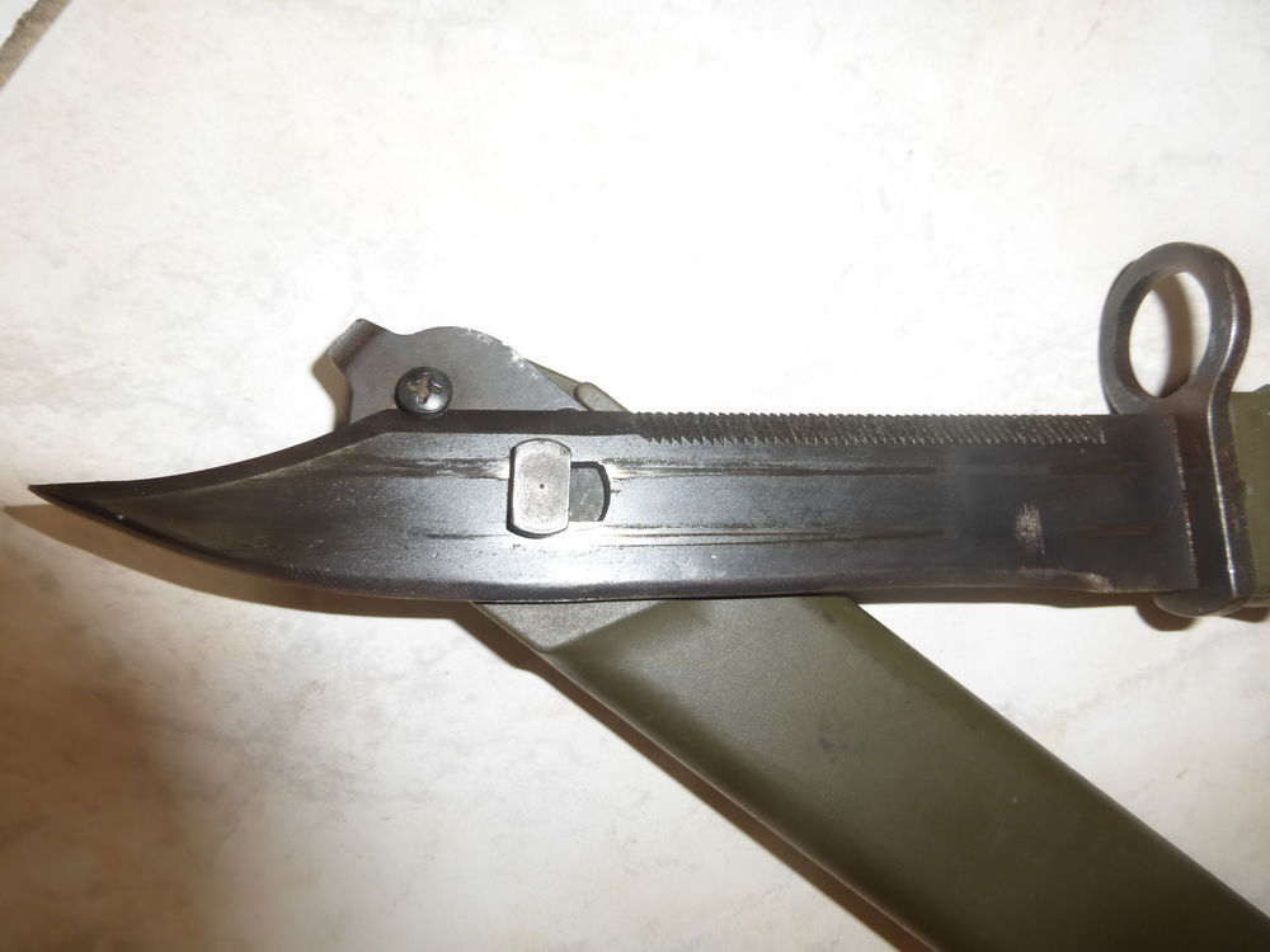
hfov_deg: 71.6
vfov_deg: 56.8
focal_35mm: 24
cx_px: 635
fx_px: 881
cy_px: 476
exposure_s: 1/4
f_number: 3.3
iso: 100
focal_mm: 4.3
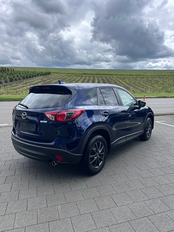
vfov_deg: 71.6
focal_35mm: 24
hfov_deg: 56.8
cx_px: 87
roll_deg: -0.7
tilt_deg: -8.3
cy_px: 116
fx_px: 161
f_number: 1.78
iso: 80
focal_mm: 6.86
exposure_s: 1/4184
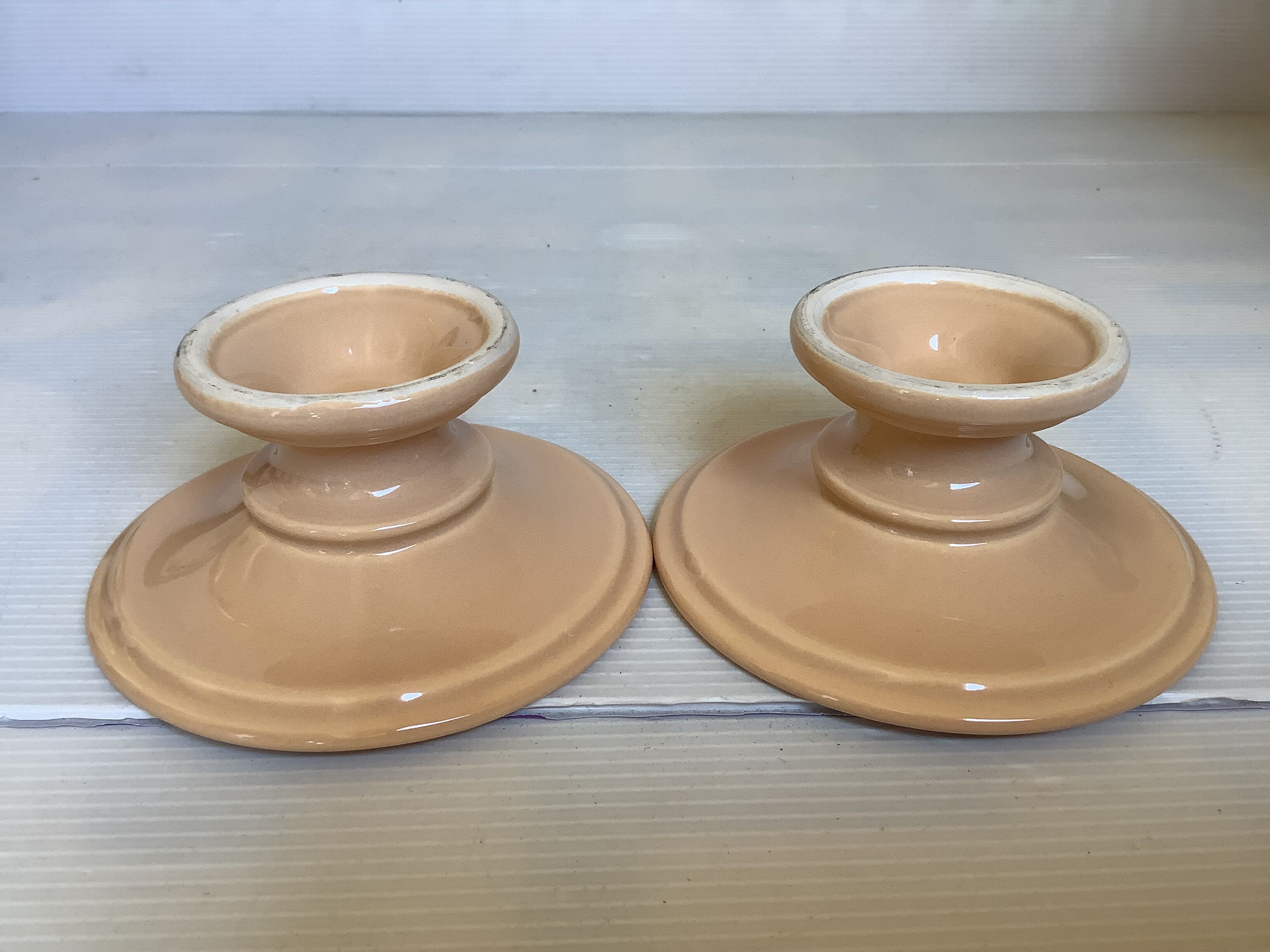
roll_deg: +0.3
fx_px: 1137
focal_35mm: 31
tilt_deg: -29.4
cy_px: 476
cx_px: 635
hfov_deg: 58.4
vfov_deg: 45.4
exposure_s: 1/50
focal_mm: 3.3
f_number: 2.4
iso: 50
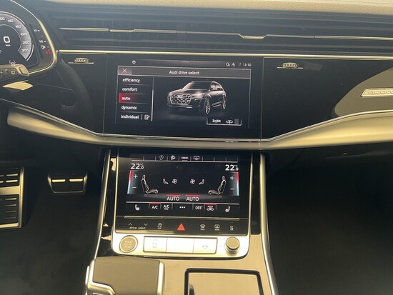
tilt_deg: -31.6
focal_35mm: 26
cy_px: 148
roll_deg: +0.3
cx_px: 196
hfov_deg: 67.3
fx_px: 295
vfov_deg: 53.1
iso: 160
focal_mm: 5.7
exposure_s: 1/60
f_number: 1.5
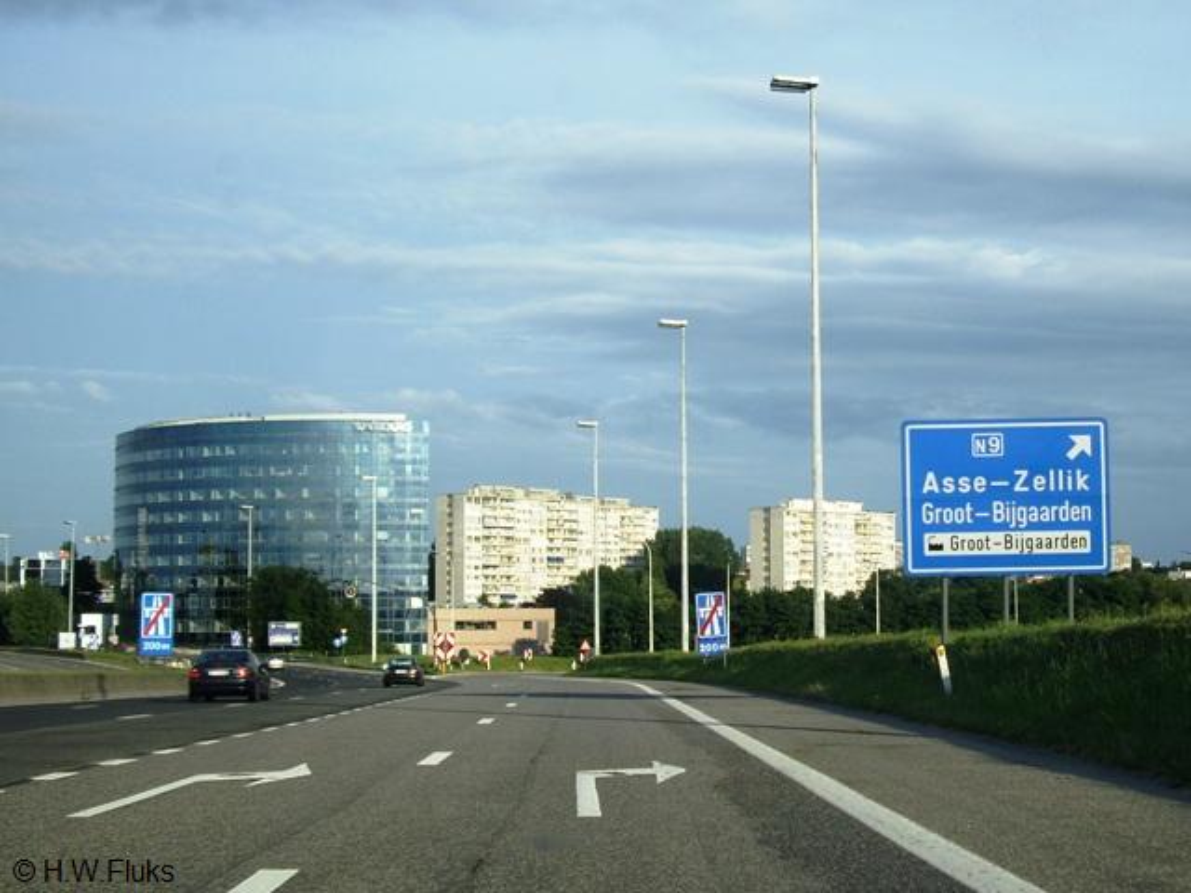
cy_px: 446
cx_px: 596
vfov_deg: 37.7
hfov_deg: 49.0
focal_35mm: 38
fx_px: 1307
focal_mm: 7.9
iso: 64
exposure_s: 1/640
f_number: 2.8
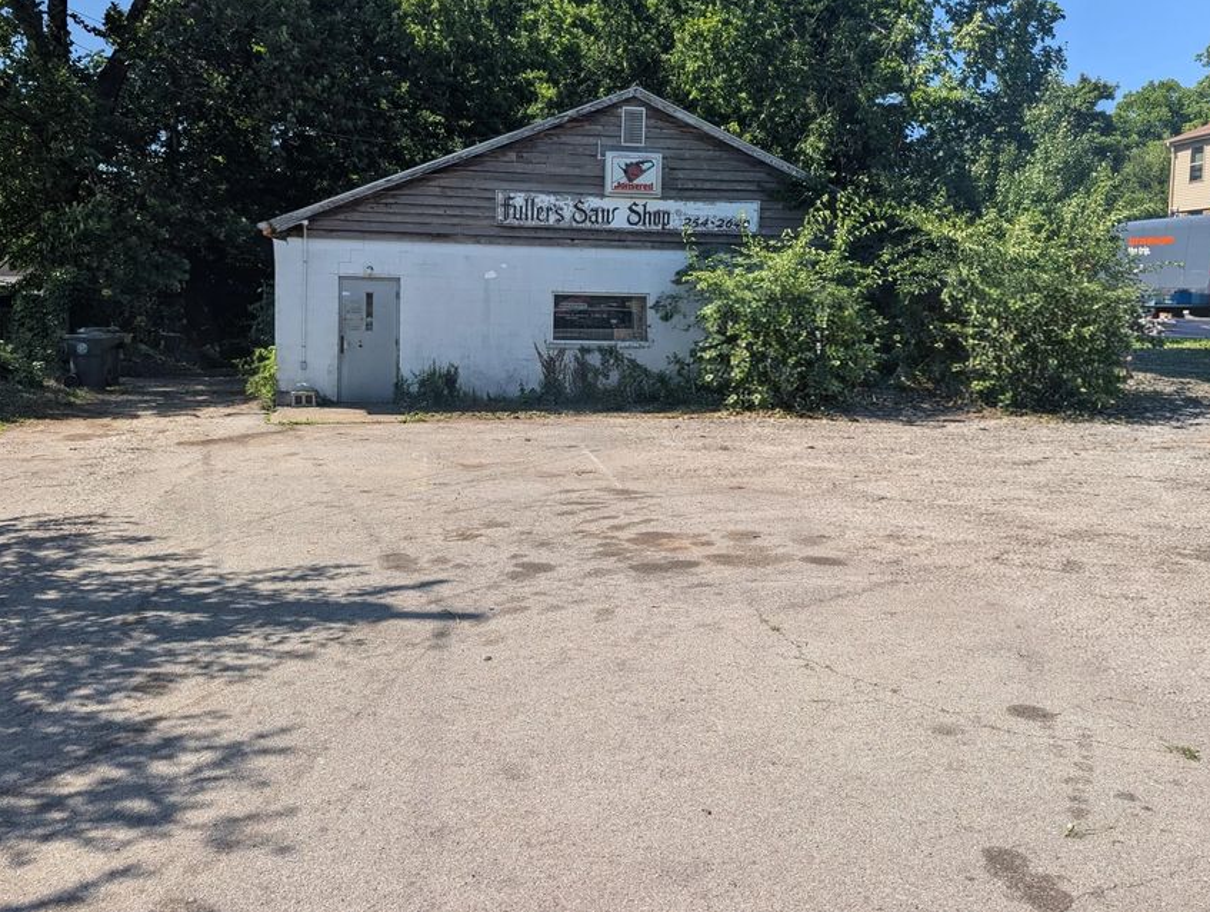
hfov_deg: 61.5
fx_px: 1015
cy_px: 364
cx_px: 569
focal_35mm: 29
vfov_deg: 48.1
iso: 20
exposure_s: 1/814
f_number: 1.68
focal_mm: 6.9
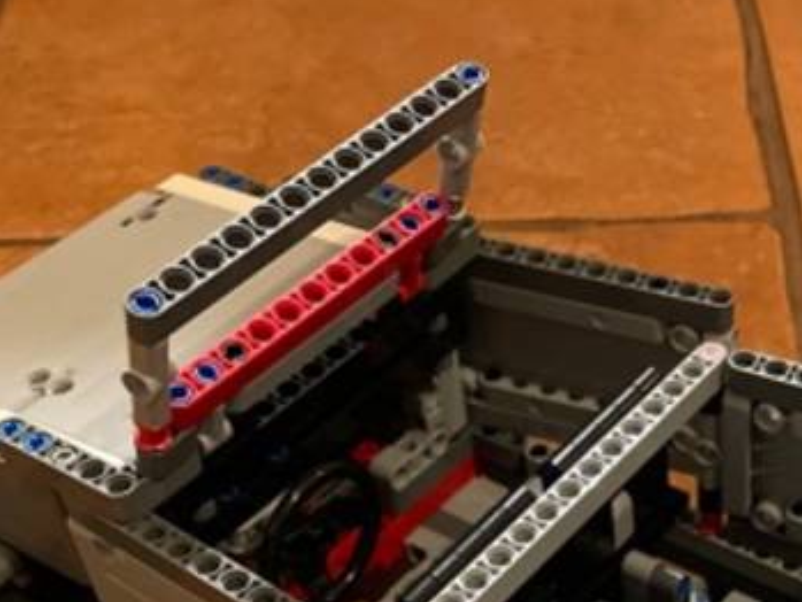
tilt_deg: -49.7
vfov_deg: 20.5
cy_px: 720
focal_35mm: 67
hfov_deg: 28.0
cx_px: 699
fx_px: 1553
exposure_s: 1/33
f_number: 1.6
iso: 640
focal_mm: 4.2
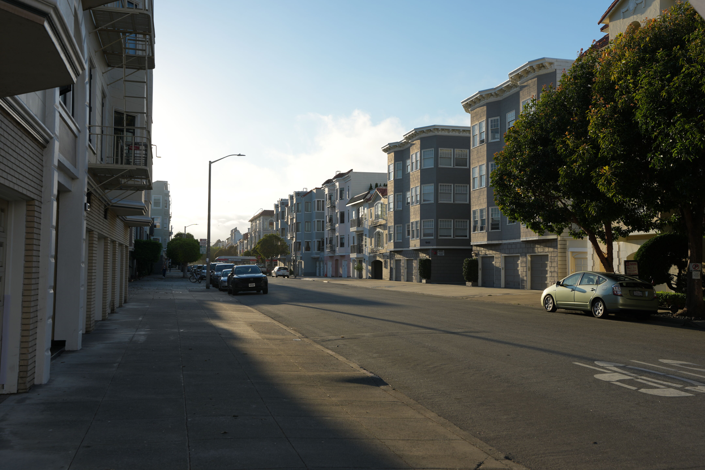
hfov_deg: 54.4
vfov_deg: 37.9
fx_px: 685
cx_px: 352
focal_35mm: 35
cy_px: 235
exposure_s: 1/400
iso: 100
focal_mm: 35
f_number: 6.3
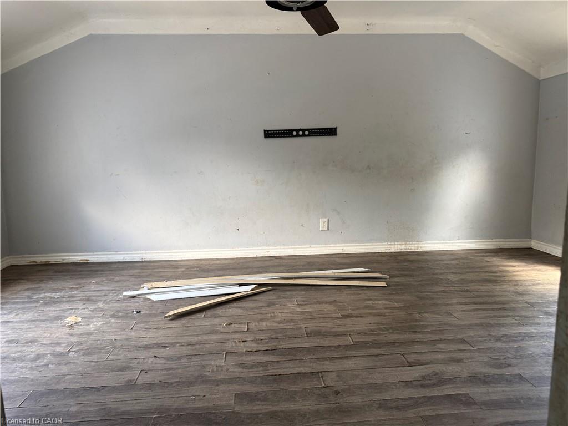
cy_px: 213
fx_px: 394
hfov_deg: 71.6
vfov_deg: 56.8
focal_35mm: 24
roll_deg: +2.2
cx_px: 284
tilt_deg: -7.7
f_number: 1.78
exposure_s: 1/60
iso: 200
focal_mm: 6.76
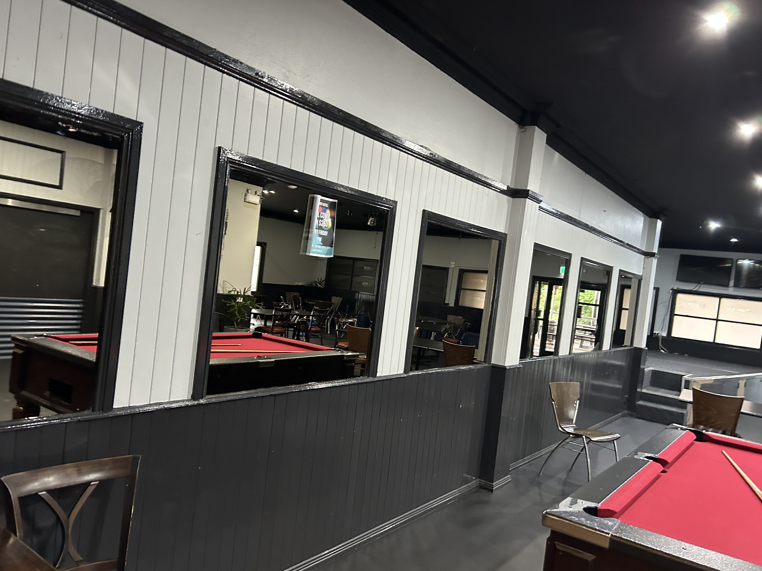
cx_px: 380
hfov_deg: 65.3
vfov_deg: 51.3
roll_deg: -4.3
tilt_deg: -1.1
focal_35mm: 27
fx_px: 594
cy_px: 292
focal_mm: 5.7
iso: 500
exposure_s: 1/33
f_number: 1.5
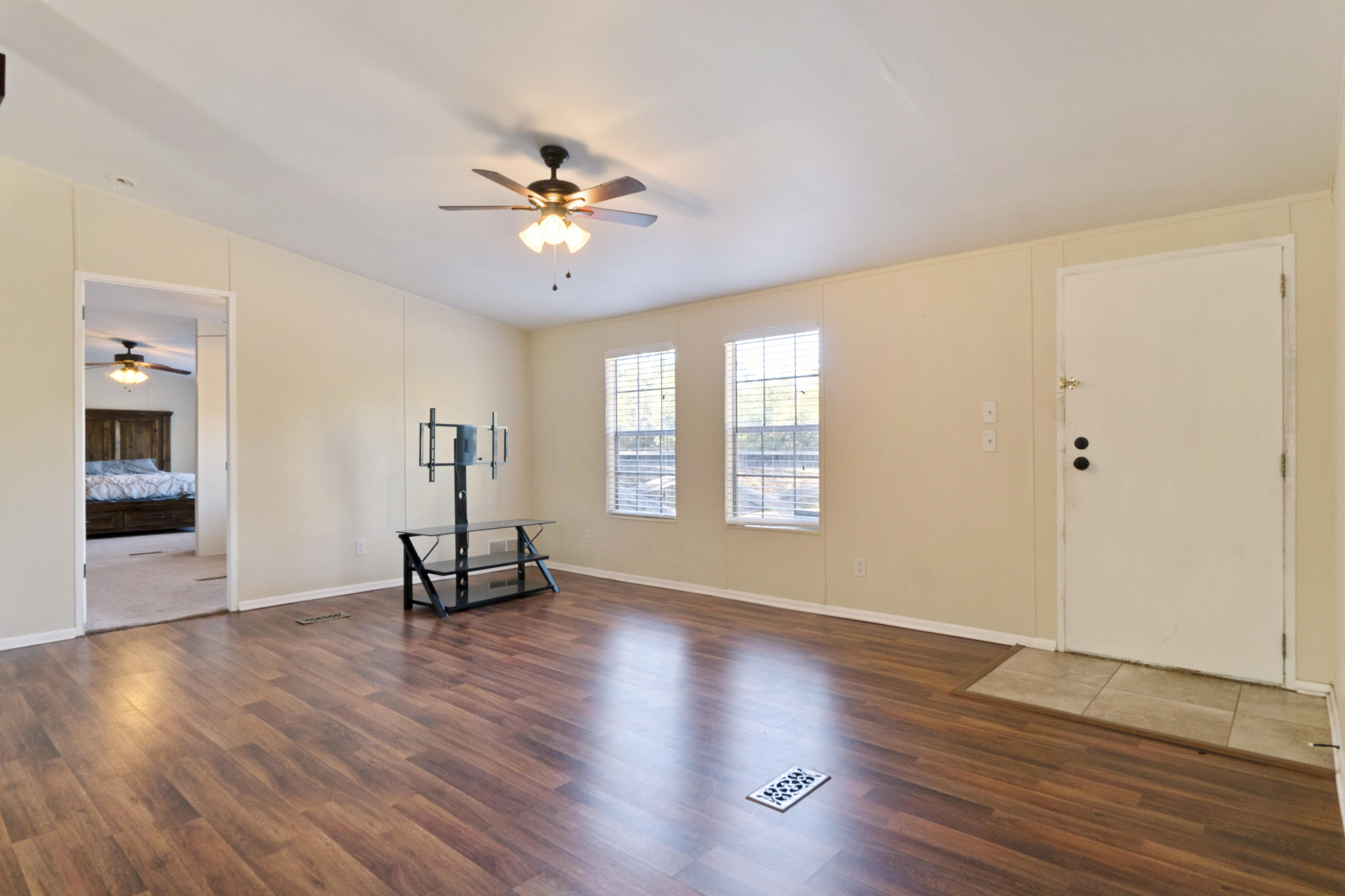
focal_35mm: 18
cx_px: 672
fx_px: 672
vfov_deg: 67.4
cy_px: 448
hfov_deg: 90.0
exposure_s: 1/6
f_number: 8
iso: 320
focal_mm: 12
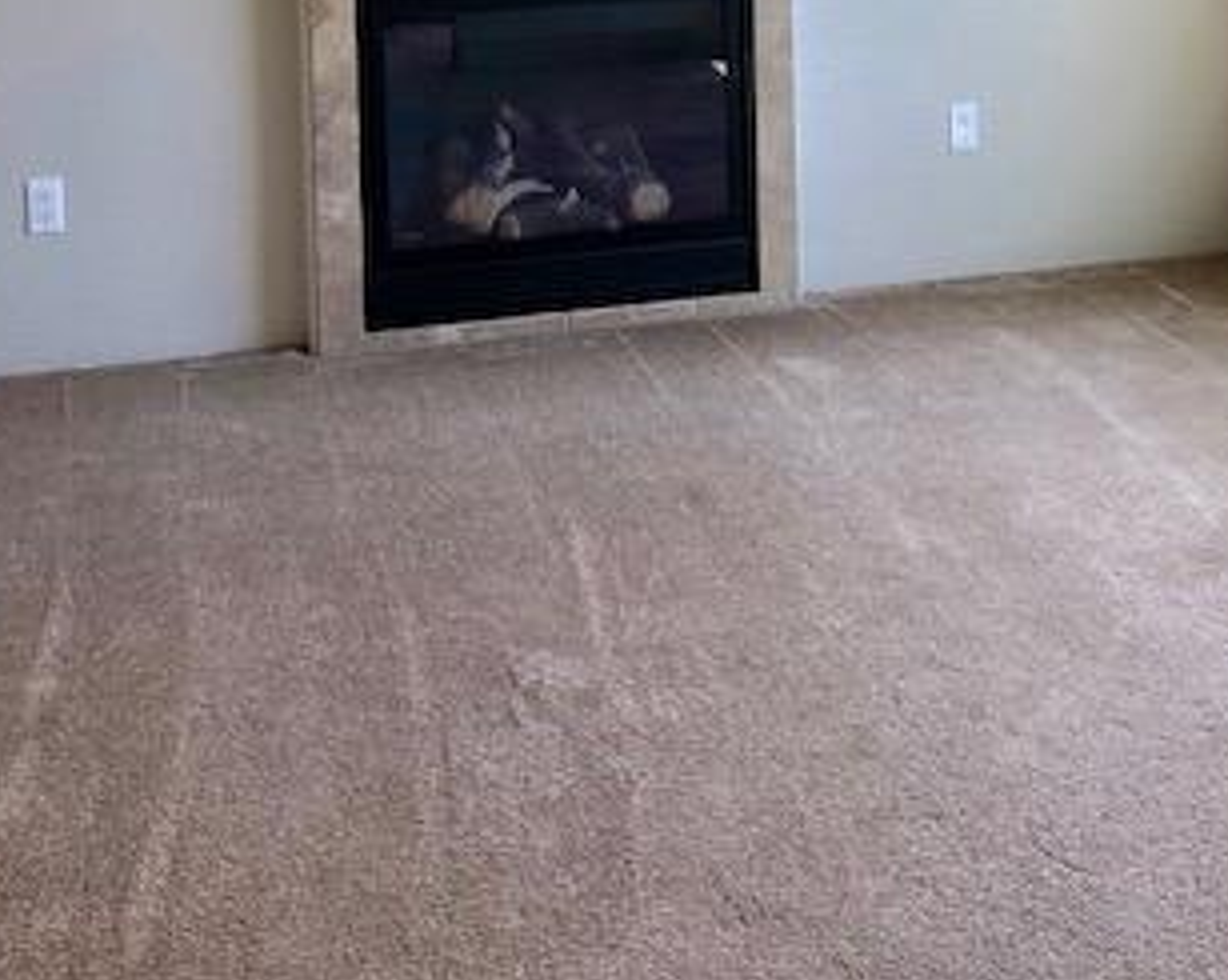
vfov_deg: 24.8
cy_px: -100
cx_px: 648
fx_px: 2070
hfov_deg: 33.0
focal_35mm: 57
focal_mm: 4
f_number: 1.8
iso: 50
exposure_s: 1/120
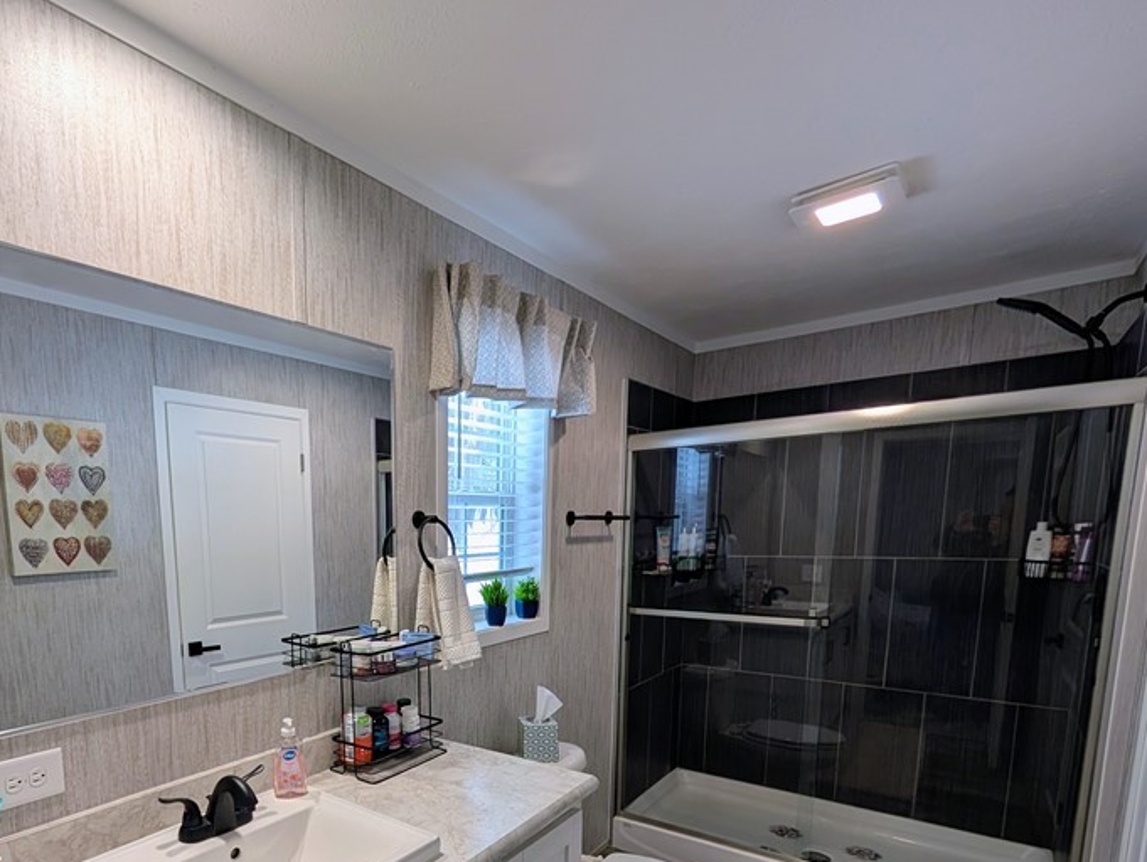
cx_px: 376
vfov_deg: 68.3
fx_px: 597
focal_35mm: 18
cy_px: 616
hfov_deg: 84.5
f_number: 1.7
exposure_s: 1/120
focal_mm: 2.02
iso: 66
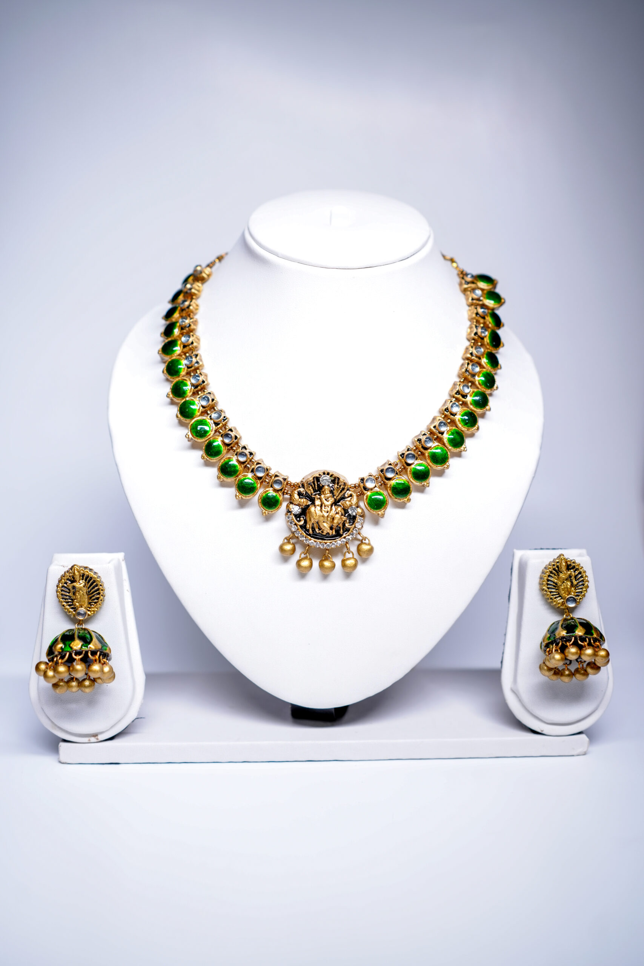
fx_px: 939
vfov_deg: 54.4
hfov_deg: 37.9
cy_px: 483
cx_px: 322
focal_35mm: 35
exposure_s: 1/200
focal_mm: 35
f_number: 3.2
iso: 250
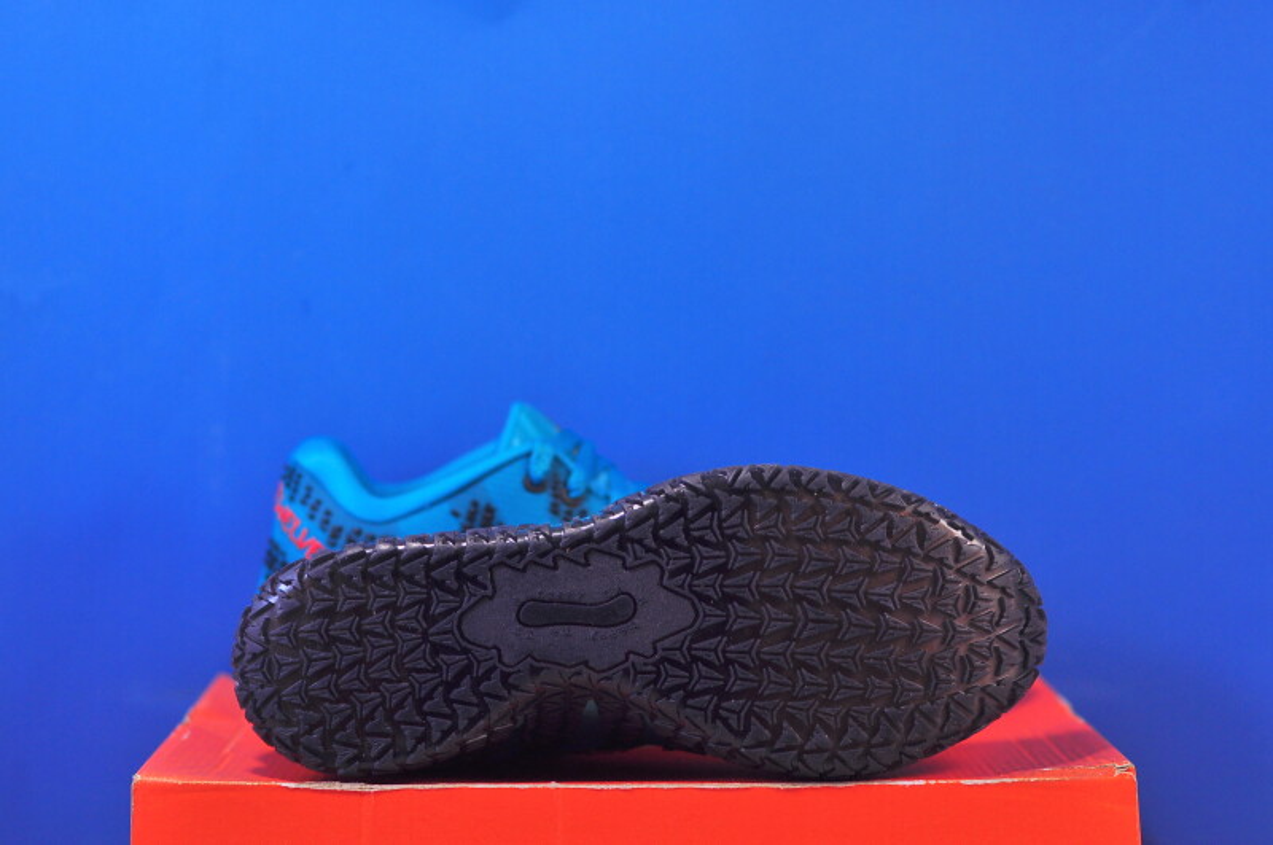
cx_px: 636
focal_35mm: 75
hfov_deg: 27.0
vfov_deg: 18.1
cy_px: 422
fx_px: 2648
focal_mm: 50
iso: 250
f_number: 2.5
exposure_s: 1/320
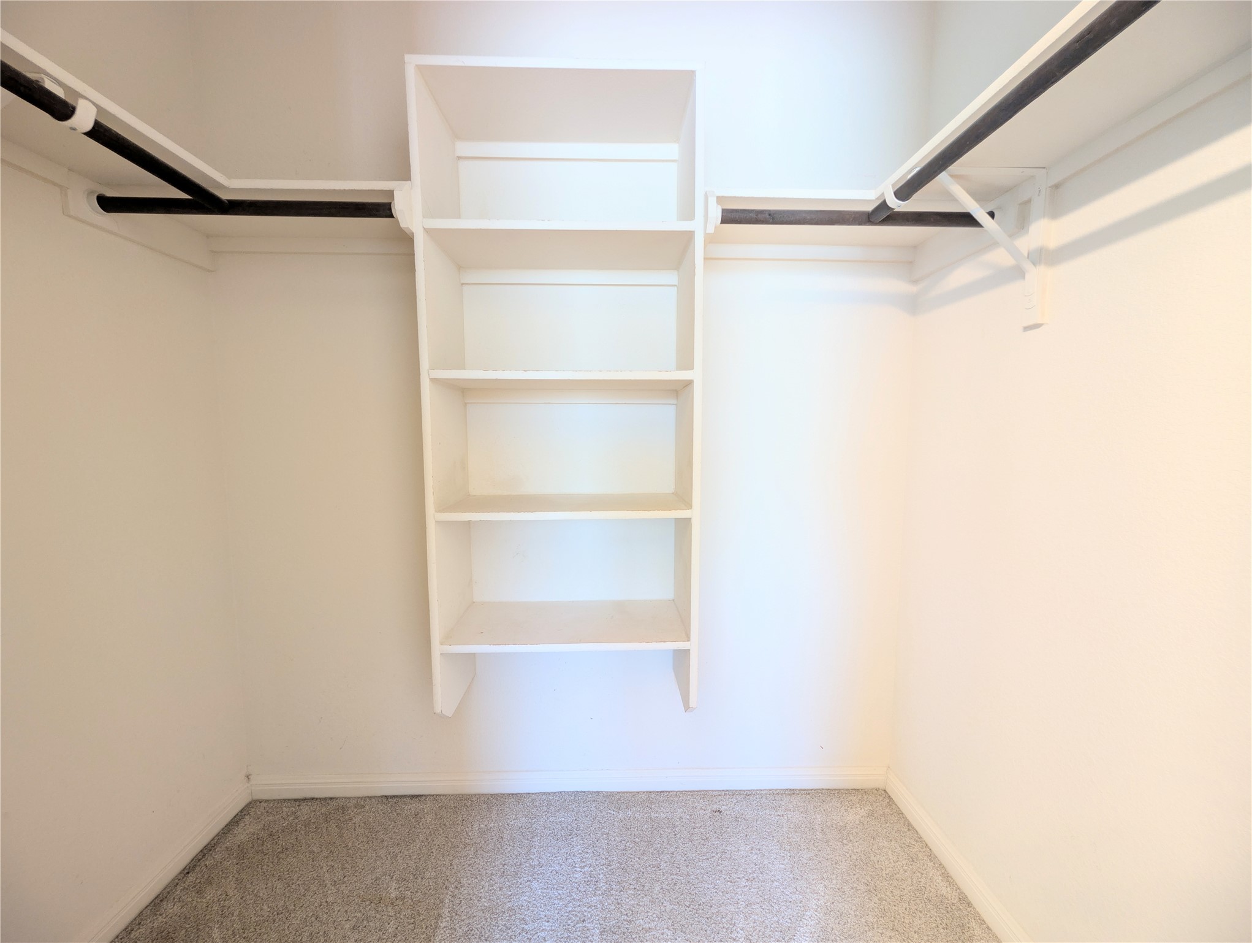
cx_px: 626
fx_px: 435
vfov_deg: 94.6
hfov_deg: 110.5
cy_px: 472
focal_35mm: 12
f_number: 1.7
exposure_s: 1/15
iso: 94
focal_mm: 2.02
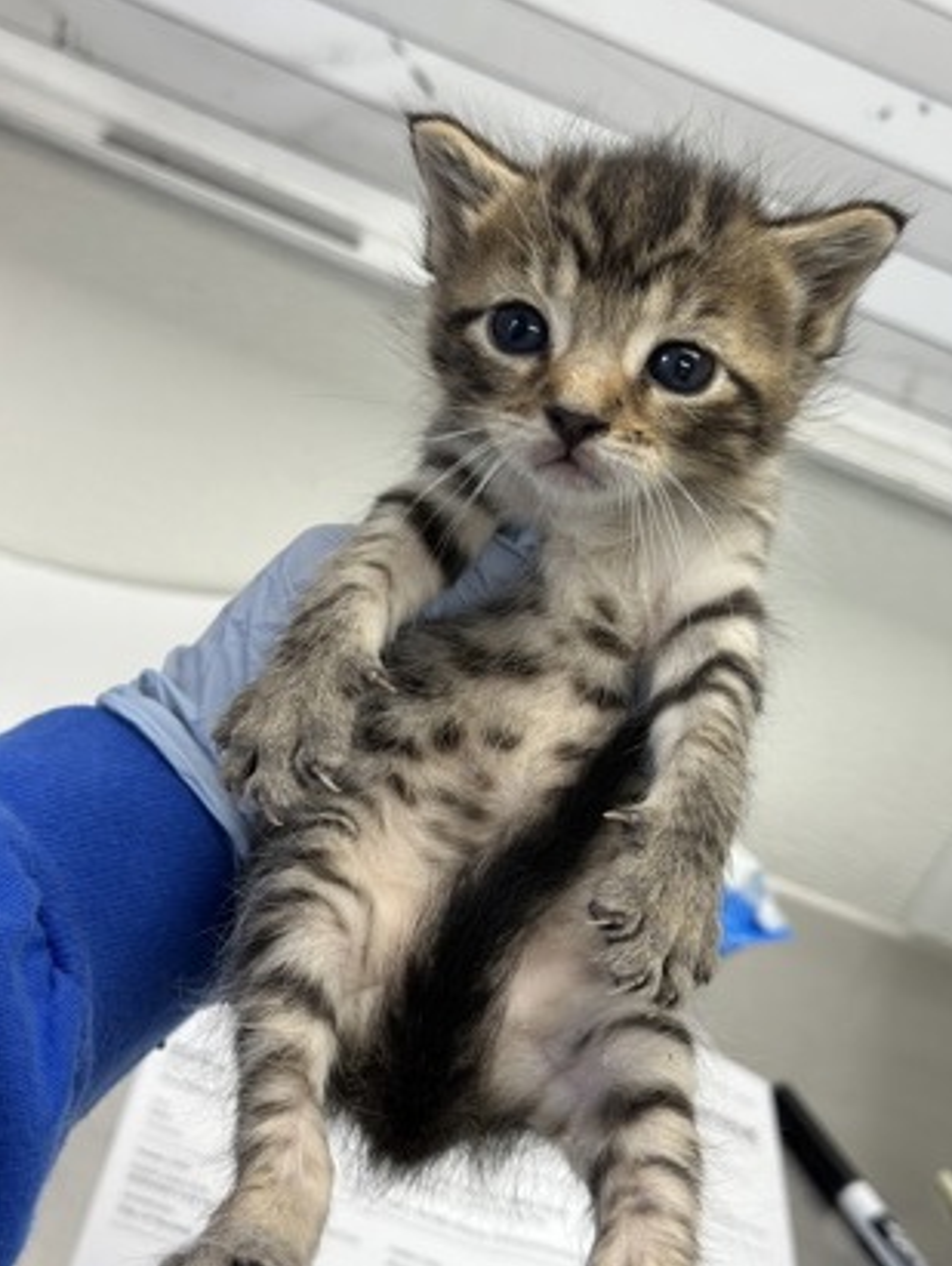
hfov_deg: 29.7
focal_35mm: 49
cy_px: 635
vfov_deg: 38.9
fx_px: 1794
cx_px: 479
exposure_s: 1/160
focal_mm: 6.86
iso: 100
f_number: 1.78
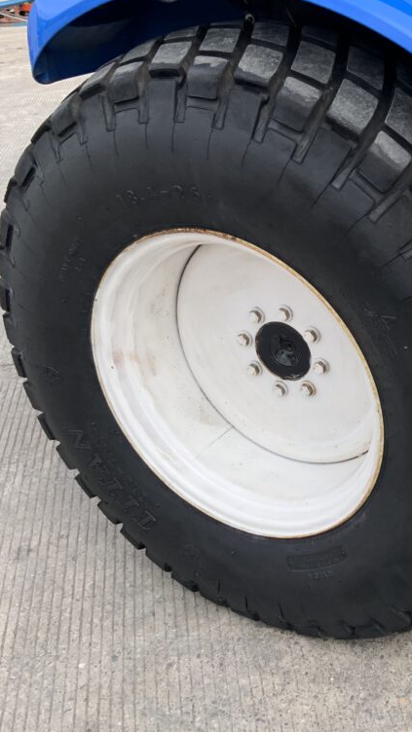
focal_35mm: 43
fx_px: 835
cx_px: 388
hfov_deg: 26.6
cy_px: 360
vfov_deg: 47.4
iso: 16
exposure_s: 1/613
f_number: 1.8
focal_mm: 3
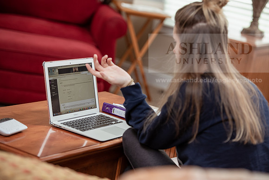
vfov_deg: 11.8
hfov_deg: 17.6
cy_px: 90
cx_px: 134
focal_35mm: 116
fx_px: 867
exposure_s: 1/200
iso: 1000
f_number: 3.2
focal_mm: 116
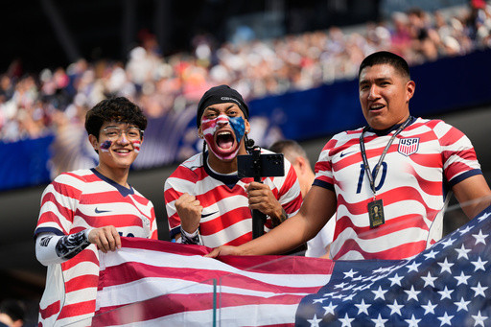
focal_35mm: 147
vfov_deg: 9.3
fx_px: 2004
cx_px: 246
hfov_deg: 14.0
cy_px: 164
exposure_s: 1/1250
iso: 200
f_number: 2.8
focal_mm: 147
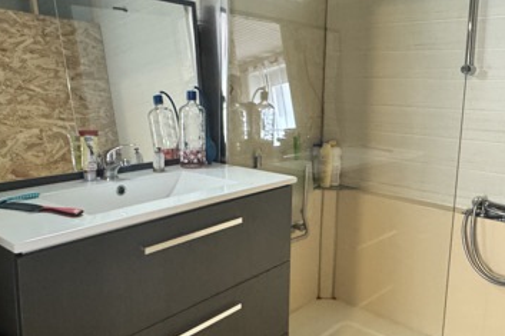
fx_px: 463
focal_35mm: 33
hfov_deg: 57.0
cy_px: 153
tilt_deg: -8.0
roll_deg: -0.6
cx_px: 290
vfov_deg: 39.9
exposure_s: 1/50
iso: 1000
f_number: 2.2
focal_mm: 2.22
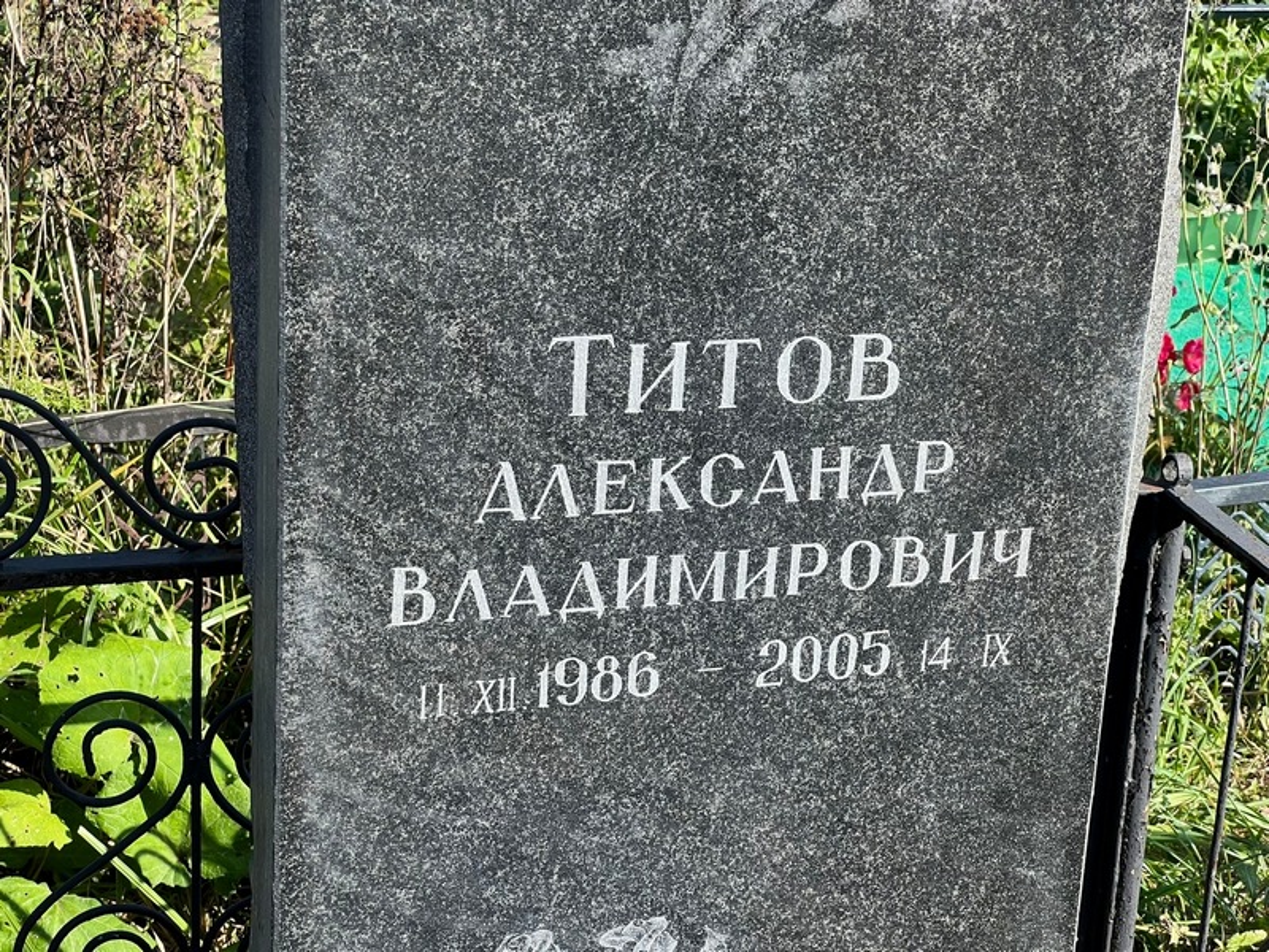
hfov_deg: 25.3
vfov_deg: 19.1
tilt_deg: -21.9
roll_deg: +0.1
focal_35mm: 77
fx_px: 2823
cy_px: 476
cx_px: 634
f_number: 2.8
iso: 32
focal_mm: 9
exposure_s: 1/236
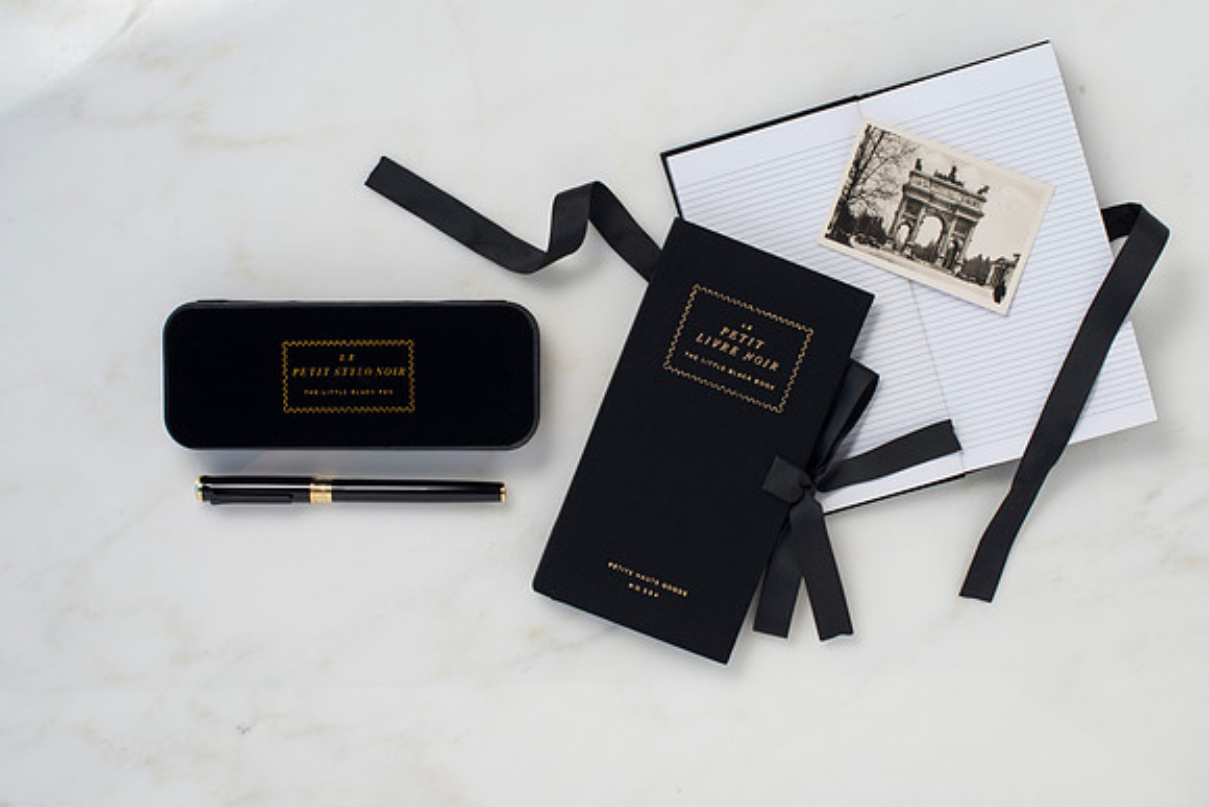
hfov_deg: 37.5
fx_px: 1779
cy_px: 391
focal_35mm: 53
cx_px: 586
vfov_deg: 25.5
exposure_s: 1/80
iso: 250
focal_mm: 50
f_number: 11
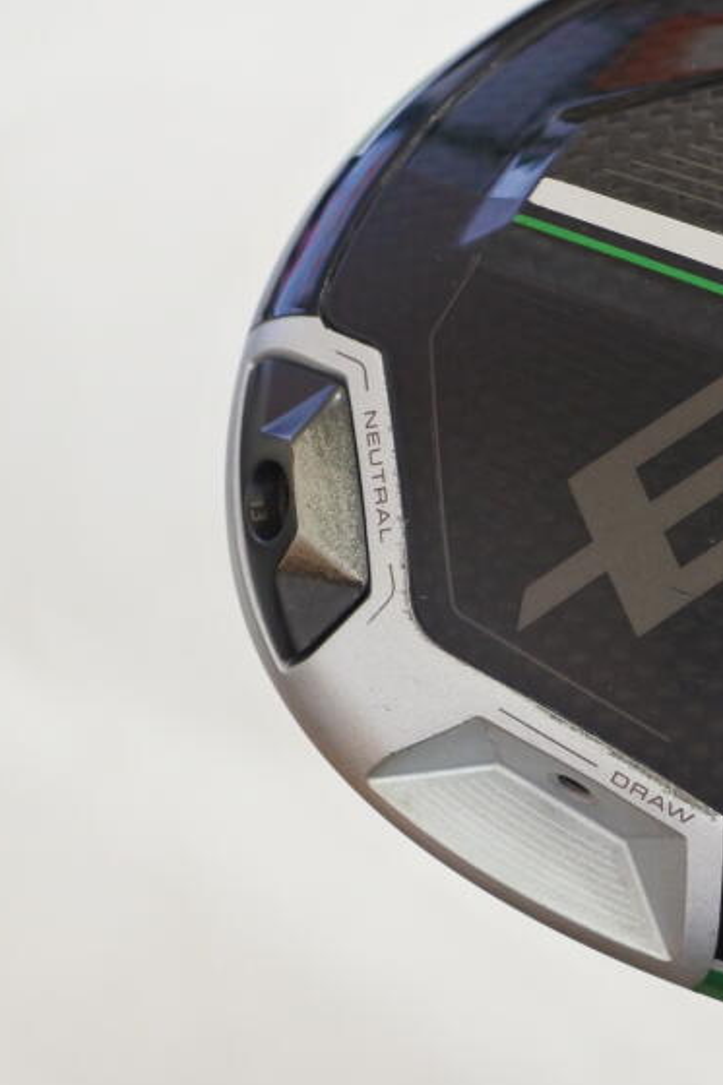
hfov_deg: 15.8
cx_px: 785
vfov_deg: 24.2
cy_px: 525
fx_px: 2532
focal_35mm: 84
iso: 800
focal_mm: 18.5
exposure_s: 1/200
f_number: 1.8
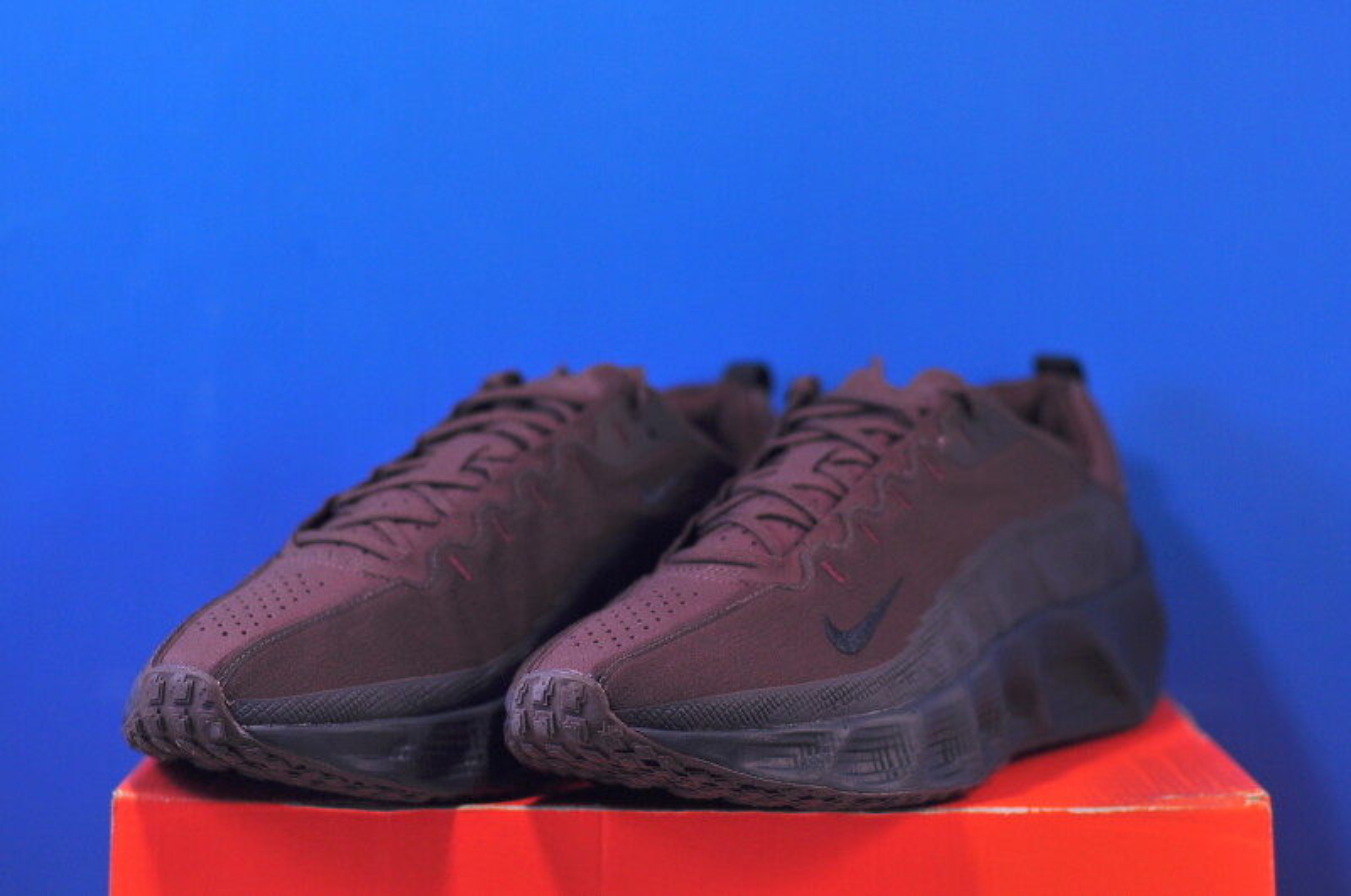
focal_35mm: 75
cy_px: 448
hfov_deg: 27.0
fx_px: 2811
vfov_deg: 18.1
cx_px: 676
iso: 250
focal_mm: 50
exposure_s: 1/320
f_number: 2.5
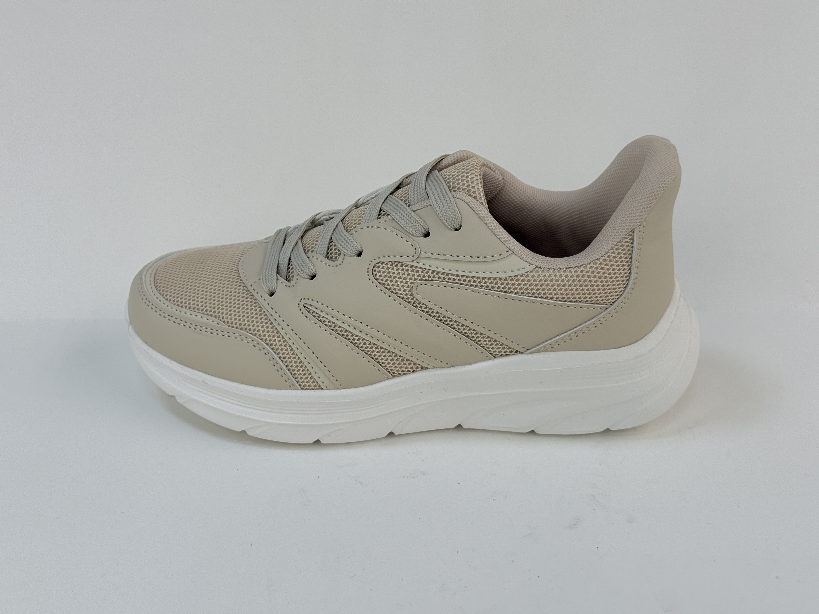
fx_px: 1136
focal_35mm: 48
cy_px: 307
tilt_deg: -32.7
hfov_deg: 39.7
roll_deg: +2.3
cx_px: 410
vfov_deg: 30.3
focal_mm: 6.76
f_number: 1.78
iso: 50
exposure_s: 1/164
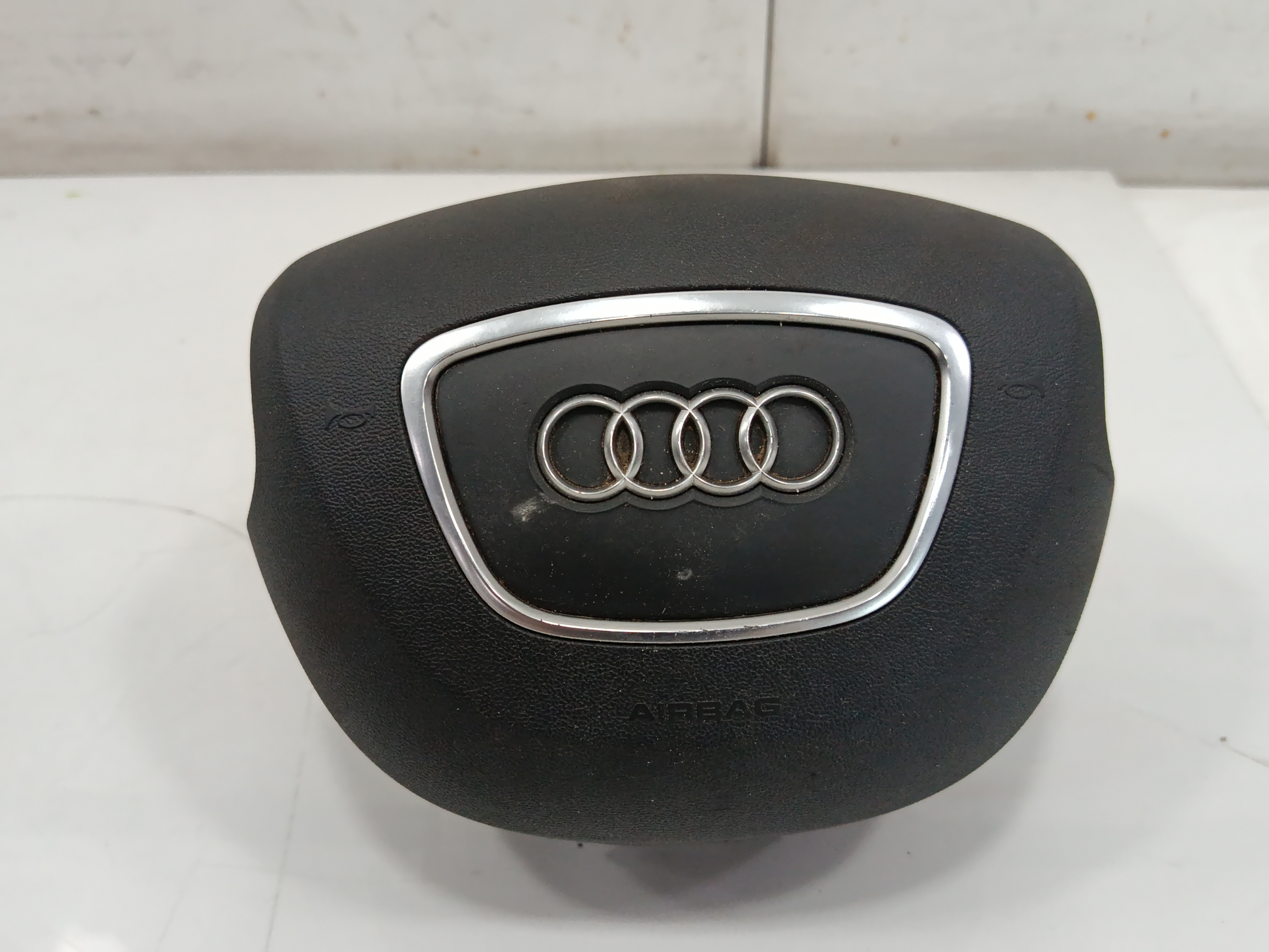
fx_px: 1063
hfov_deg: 61.7
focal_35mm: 29
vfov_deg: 48.2
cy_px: 476
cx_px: 634
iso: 1117
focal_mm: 5.24
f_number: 1.7
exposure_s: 1/100
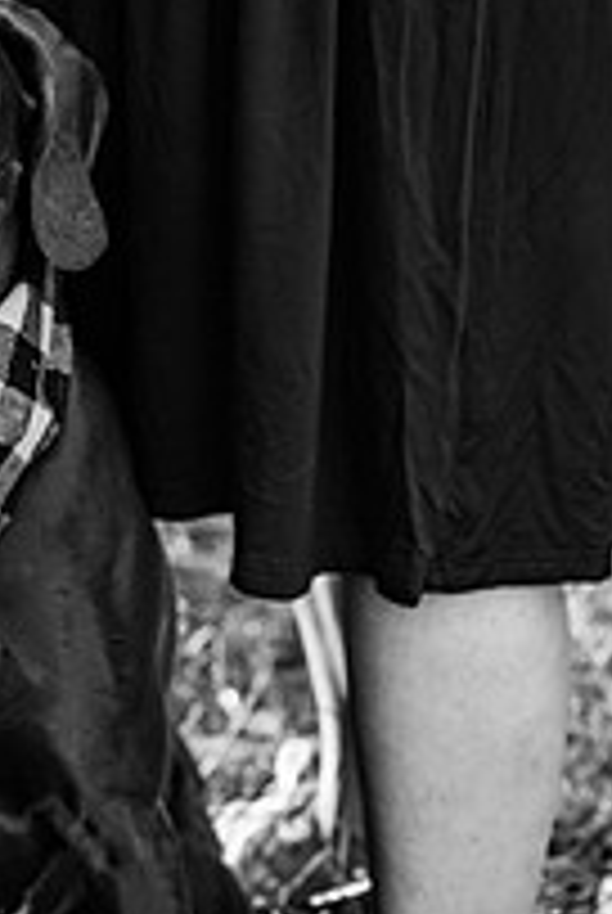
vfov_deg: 10.8
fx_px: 4777
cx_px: -54
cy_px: -59
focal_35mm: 188
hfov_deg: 7.3
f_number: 4
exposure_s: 1/200
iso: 200
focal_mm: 85
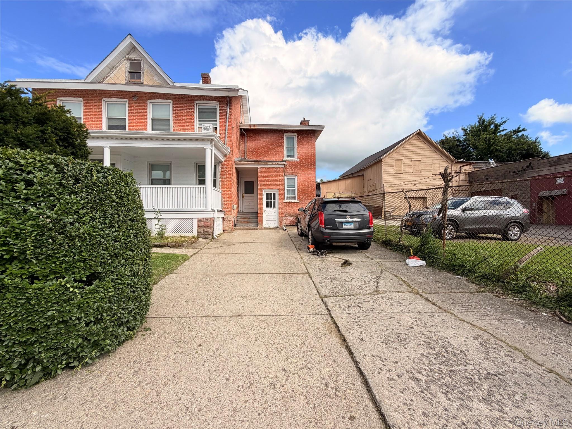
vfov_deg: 85.7
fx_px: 231
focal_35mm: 14
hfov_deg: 102.1
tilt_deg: +0.5
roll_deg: +1.3
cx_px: 286
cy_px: 214
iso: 20
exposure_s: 1/830
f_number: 2.2
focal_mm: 2.22
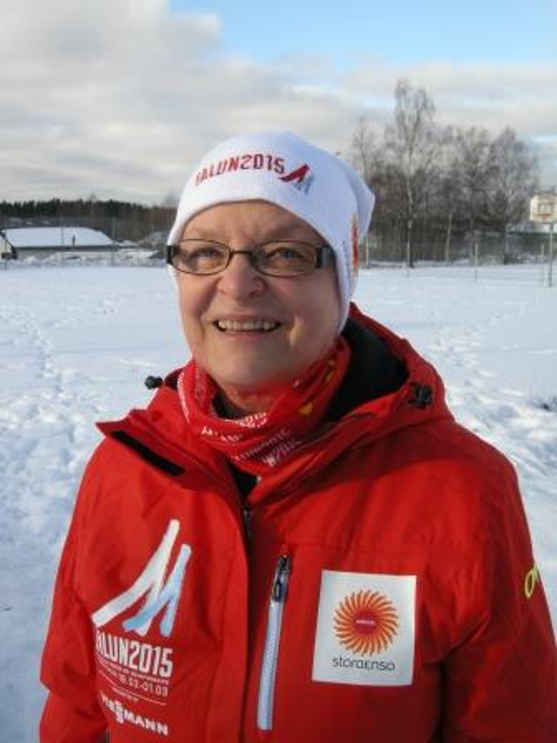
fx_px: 751
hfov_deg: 40.7
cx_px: 278
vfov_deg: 52.6
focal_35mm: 35
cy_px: 372
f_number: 4.8
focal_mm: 7.5
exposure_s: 1/202
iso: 64
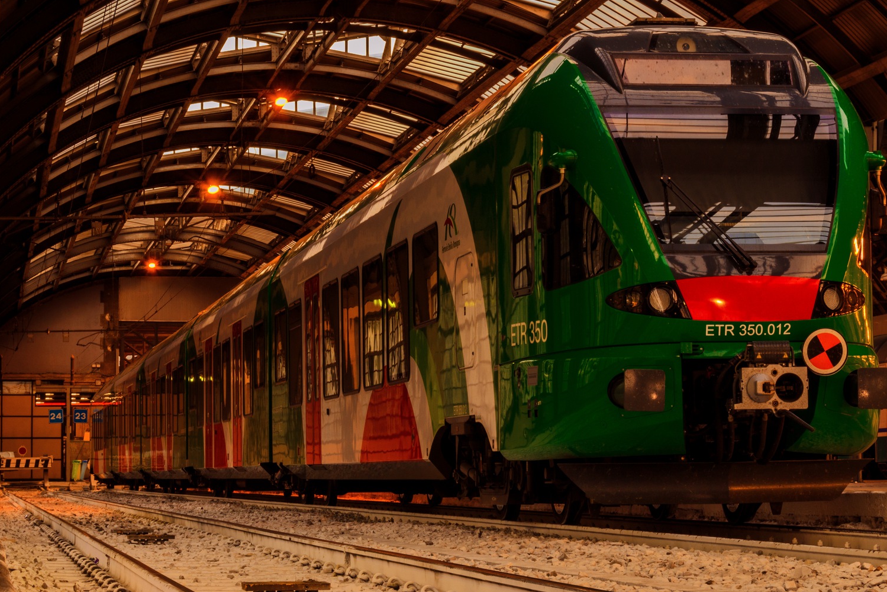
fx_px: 2603
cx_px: 482
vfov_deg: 13.0
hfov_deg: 19.3
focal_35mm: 106
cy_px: 231
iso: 100
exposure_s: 6
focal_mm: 55
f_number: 18
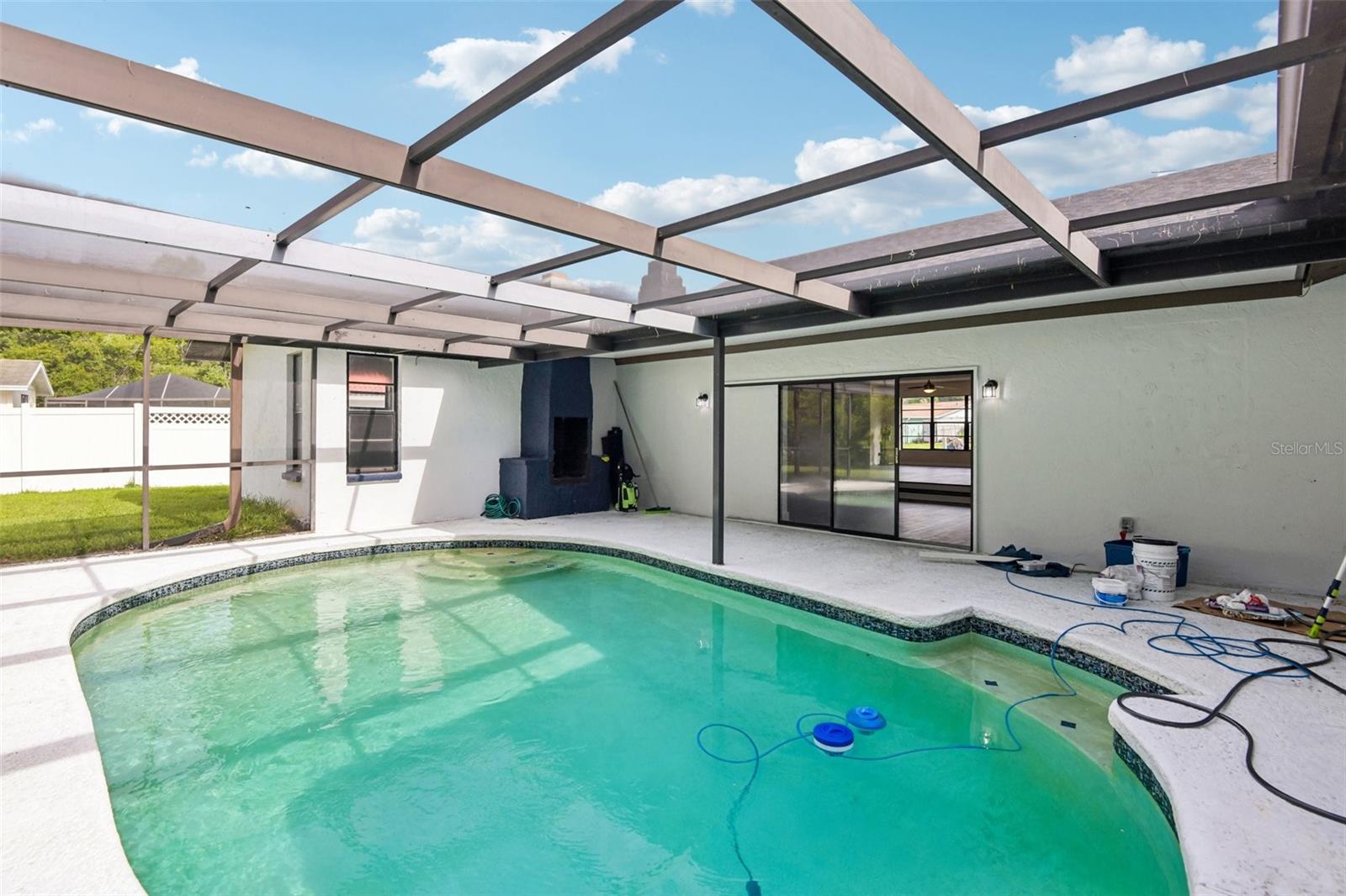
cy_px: 448
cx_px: 673
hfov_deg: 96.7
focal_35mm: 16
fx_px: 598
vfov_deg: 73.7
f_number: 8
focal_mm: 16
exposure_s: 1/400
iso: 400
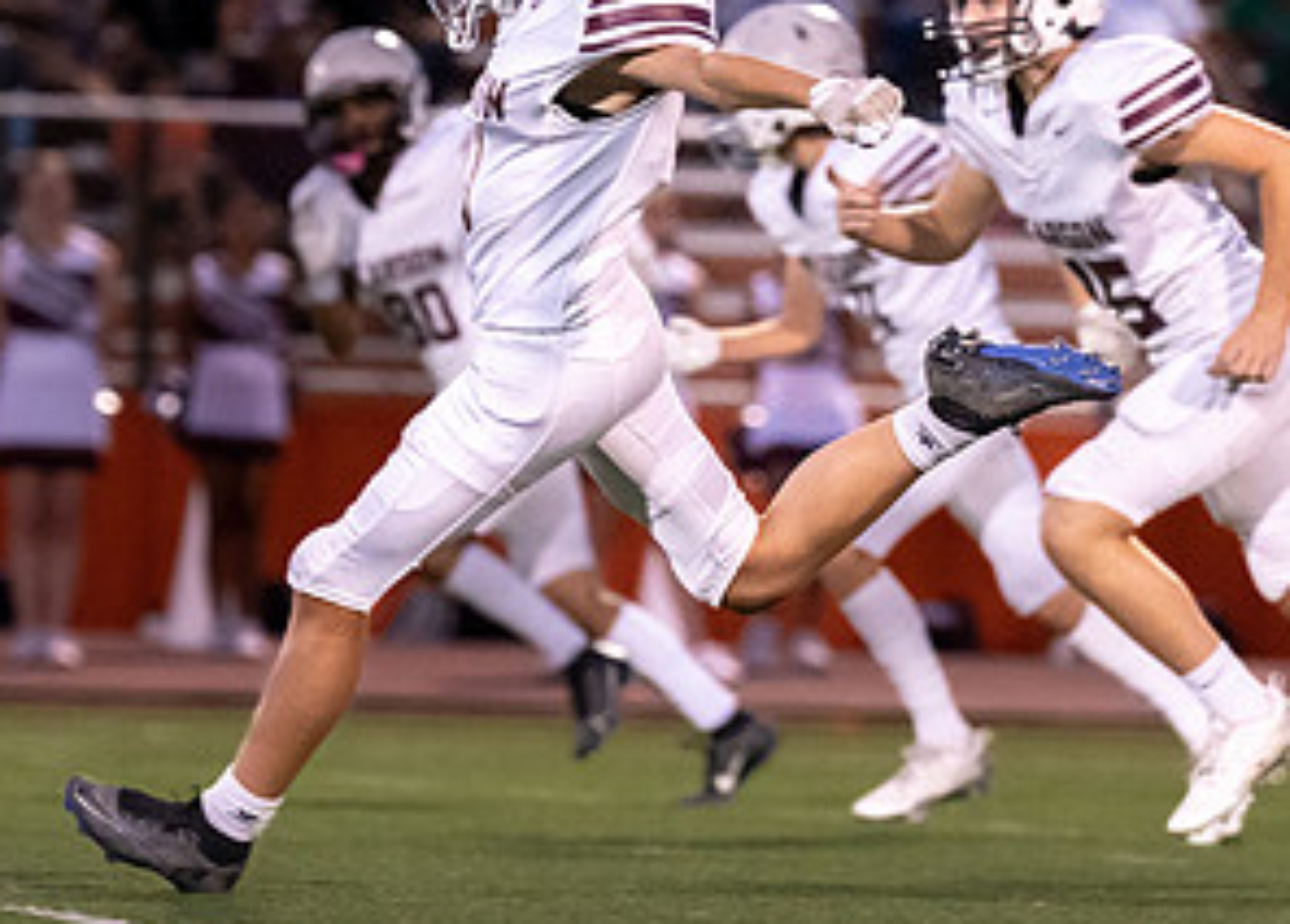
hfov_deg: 4.0
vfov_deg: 2.8
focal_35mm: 507
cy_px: 354
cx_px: 506
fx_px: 18592
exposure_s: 1/1000
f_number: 2.8
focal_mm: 156
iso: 2500
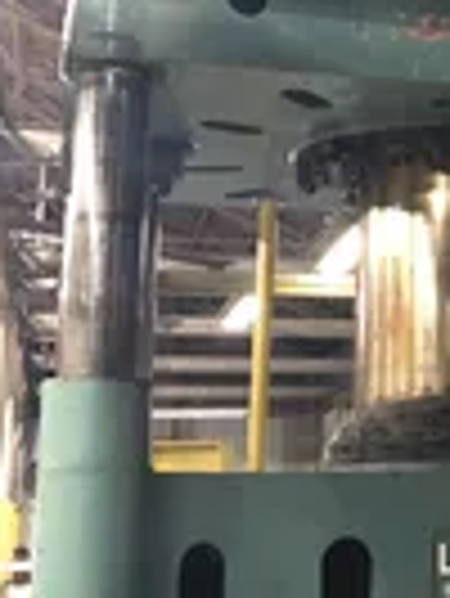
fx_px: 1454
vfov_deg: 23.2
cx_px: 522
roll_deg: +0.6
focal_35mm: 84
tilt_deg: +12.2
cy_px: 220
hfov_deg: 16.9
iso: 80
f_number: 1.8
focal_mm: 4
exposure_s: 1/6
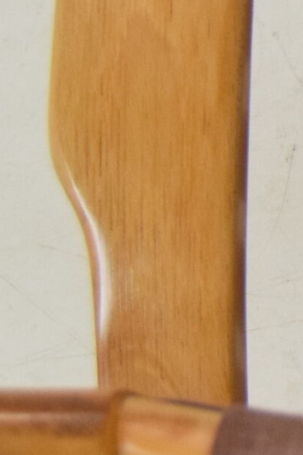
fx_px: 3539
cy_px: -224
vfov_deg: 7.2
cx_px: 981
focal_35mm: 280
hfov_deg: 4.6
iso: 1600
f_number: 7.1
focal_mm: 38
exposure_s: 1/200
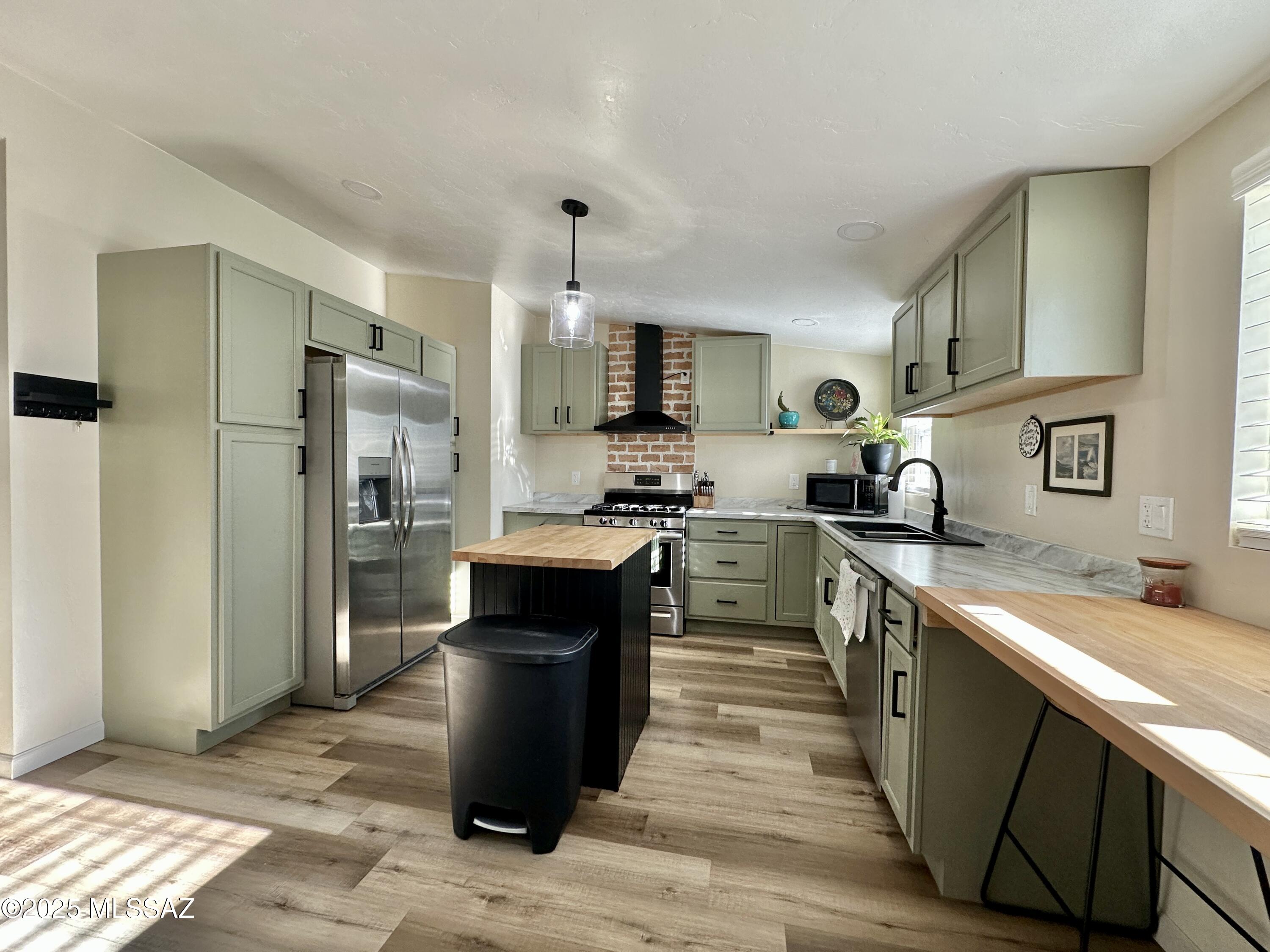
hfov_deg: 102.1
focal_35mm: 14
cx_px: 635
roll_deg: +0.2
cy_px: 476
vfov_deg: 85.7
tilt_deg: +1.3
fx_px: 514
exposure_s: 1/120
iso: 160
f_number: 2.2
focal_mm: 2.22
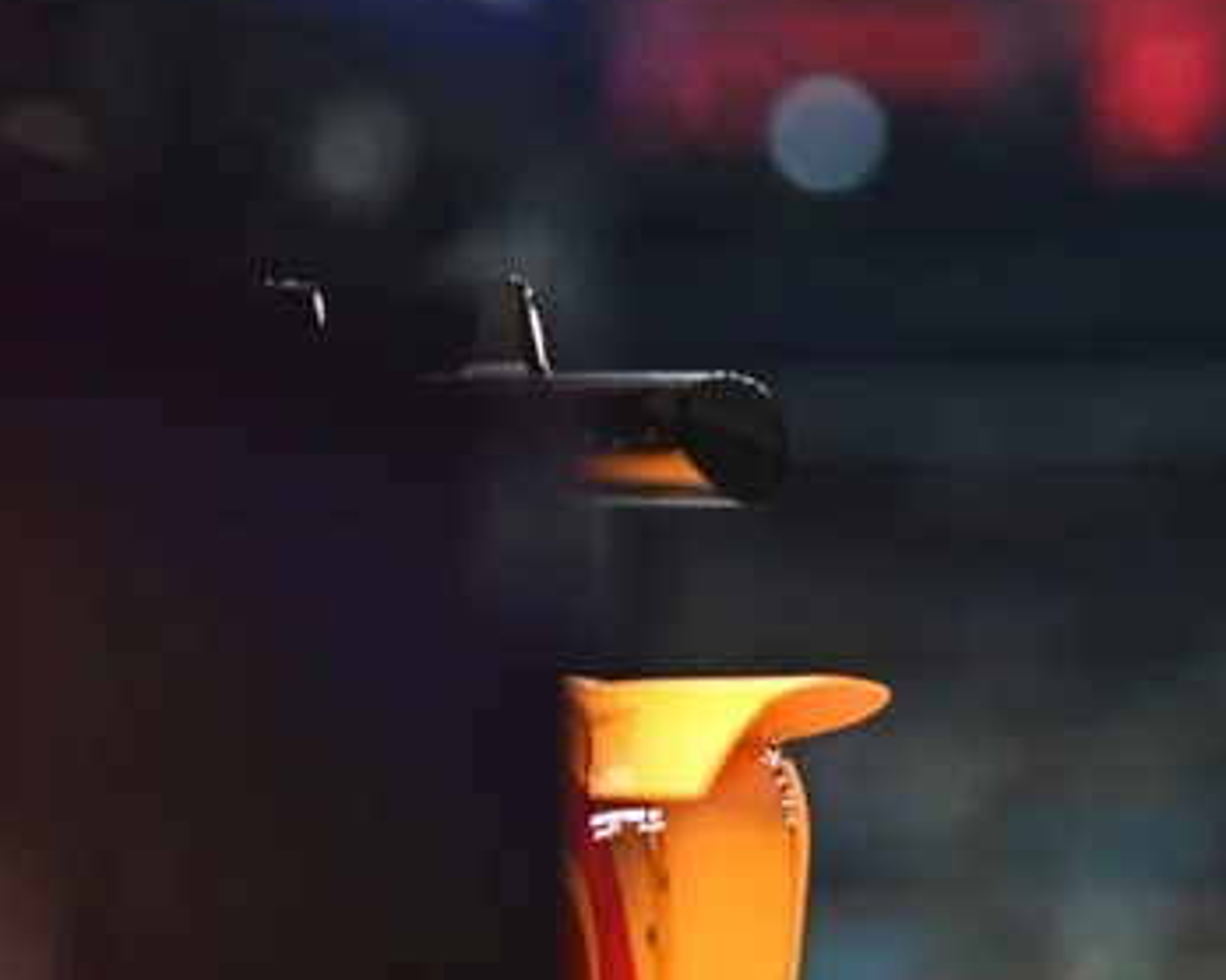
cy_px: 1075
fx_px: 9973
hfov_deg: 7.0
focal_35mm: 275
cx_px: 1487
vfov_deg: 5.6
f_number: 2
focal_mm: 85
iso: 400
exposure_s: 1/1000
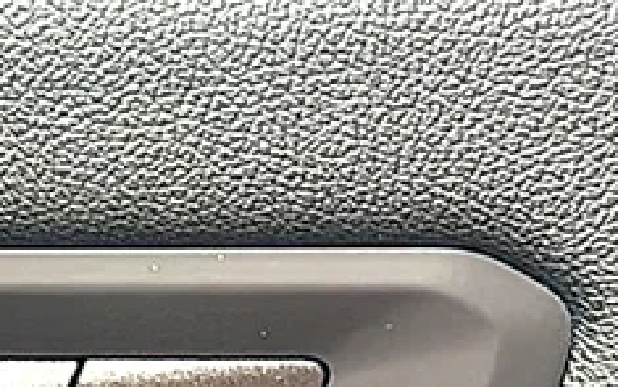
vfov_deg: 10.5
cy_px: 441
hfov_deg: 16.4
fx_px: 2072
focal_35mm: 123
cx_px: -79
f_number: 1.78
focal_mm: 6.86
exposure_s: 1/80
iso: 160
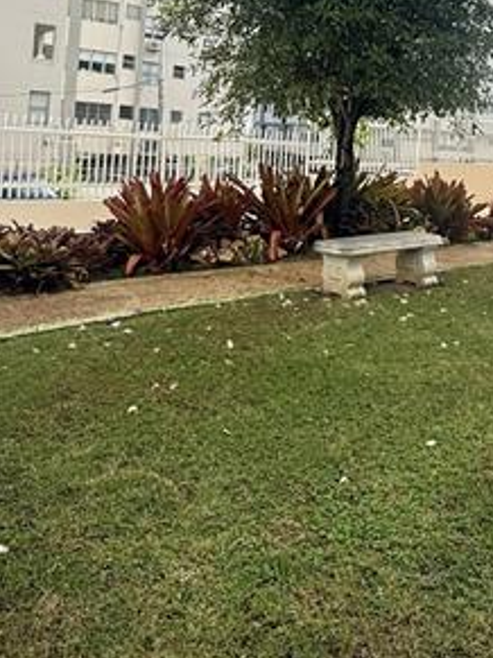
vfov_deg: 47.0
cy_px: 118
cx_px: 287
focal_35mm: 37
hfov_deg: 38.5
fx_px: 703
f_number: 2.2
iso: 64
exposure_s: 1/734
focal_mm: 2.22
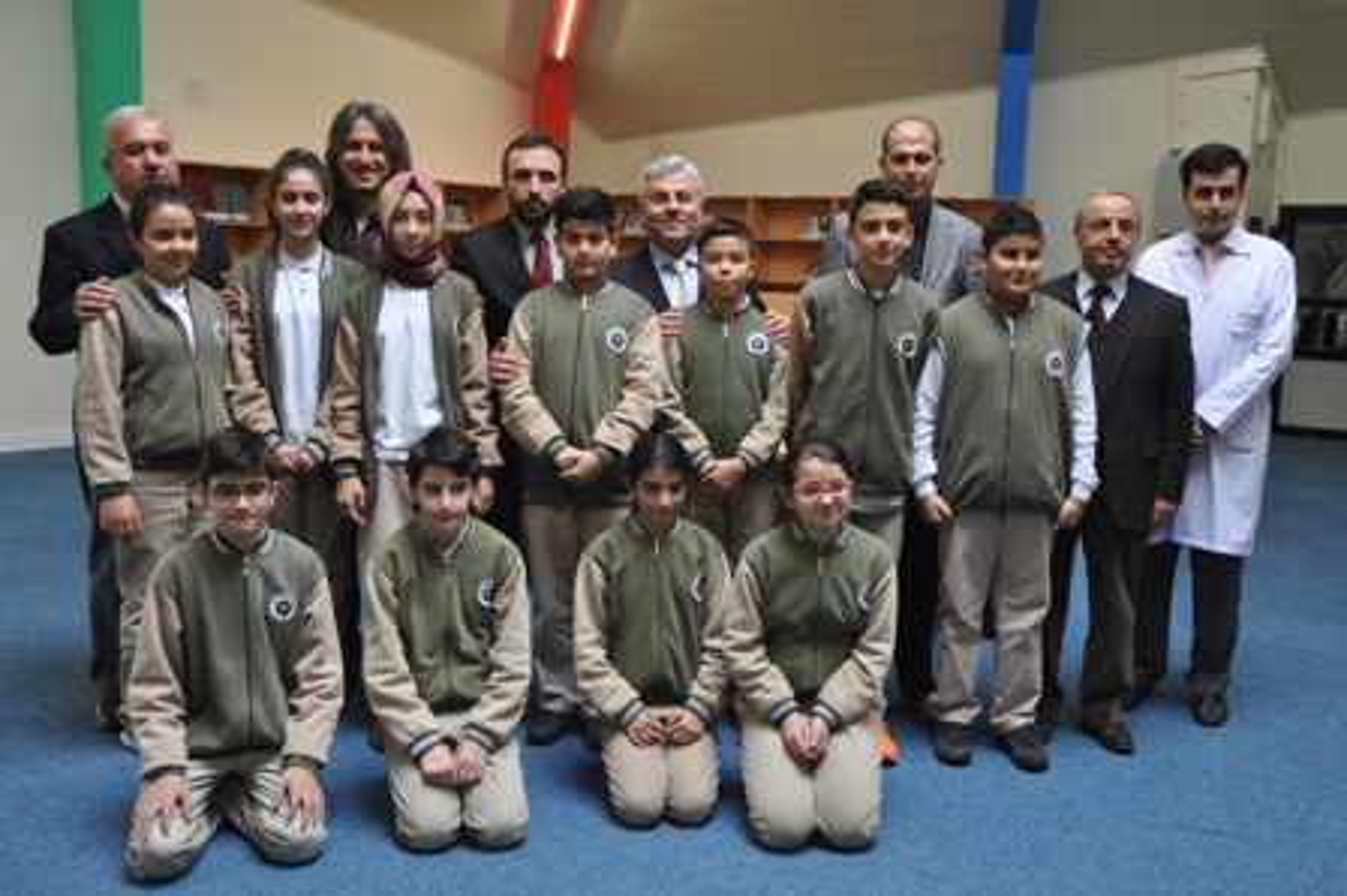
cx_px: 674
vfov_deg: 35.4
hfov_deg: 51.3
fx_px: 1402
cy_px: 448
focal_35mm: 38
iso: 450
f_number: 4
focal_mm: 25
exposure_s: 1/60
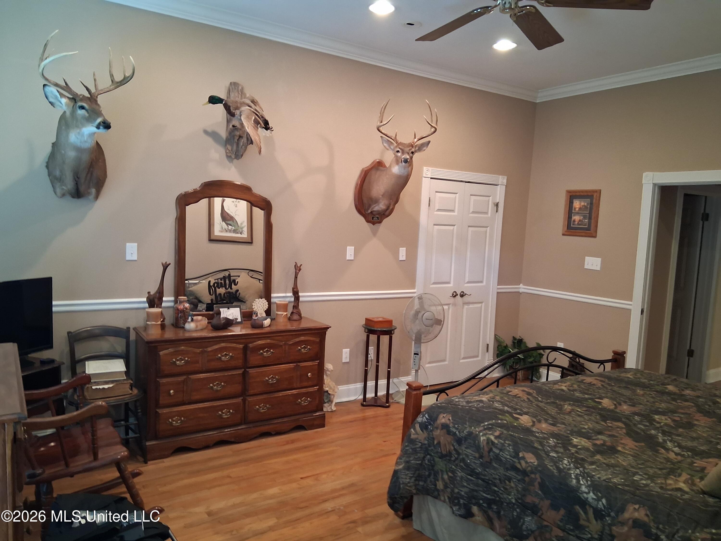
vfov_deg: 53.1
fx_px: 542
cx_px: 360
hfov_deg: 67.3
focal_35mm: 26
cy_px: 270
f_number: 1.8
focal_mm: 3.98
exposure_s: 1/33
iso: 500
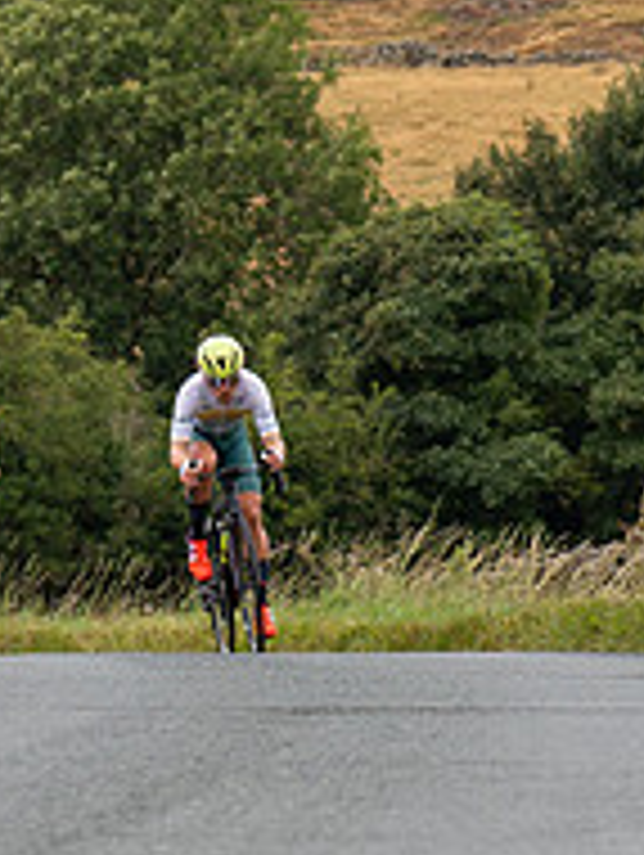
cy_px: 548
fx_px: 9405
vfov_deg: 5.2
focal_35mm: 380
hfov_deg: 3.9
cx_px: 97
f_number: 4
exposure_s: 1/800
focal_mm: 77
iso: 200
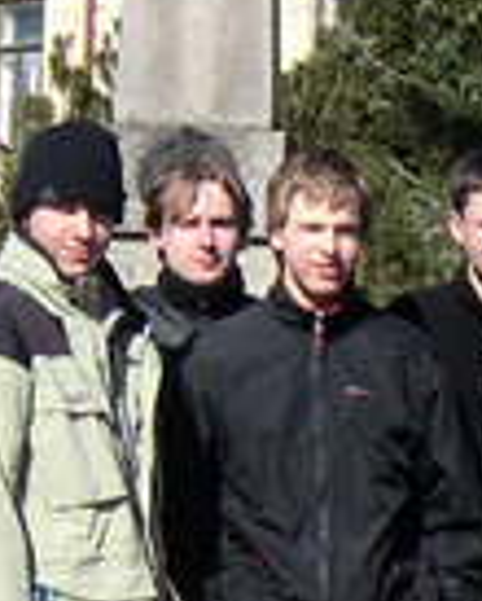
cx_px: 491
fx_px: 2811
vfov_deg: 12.1
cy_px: 570
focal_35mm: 158
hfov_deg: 9.7
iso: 50
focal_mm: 5.7
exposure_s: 1/750
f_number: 2.8
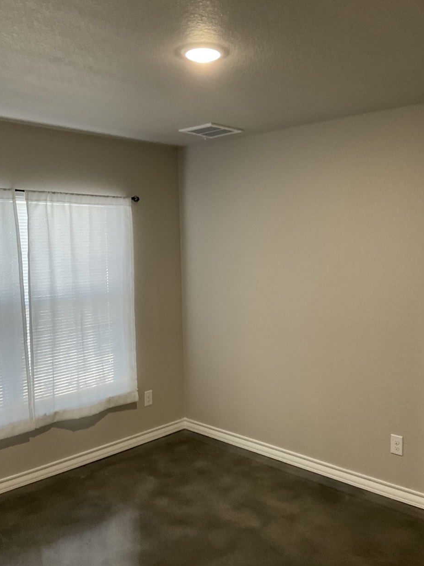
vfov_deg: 53.9
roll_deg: +0.0
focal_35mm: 34
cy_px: 295
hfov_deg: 41.8
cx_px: 225
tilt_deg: -5.3
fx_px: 555
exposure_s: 1/60
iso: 125
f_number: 1.8
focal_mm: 3
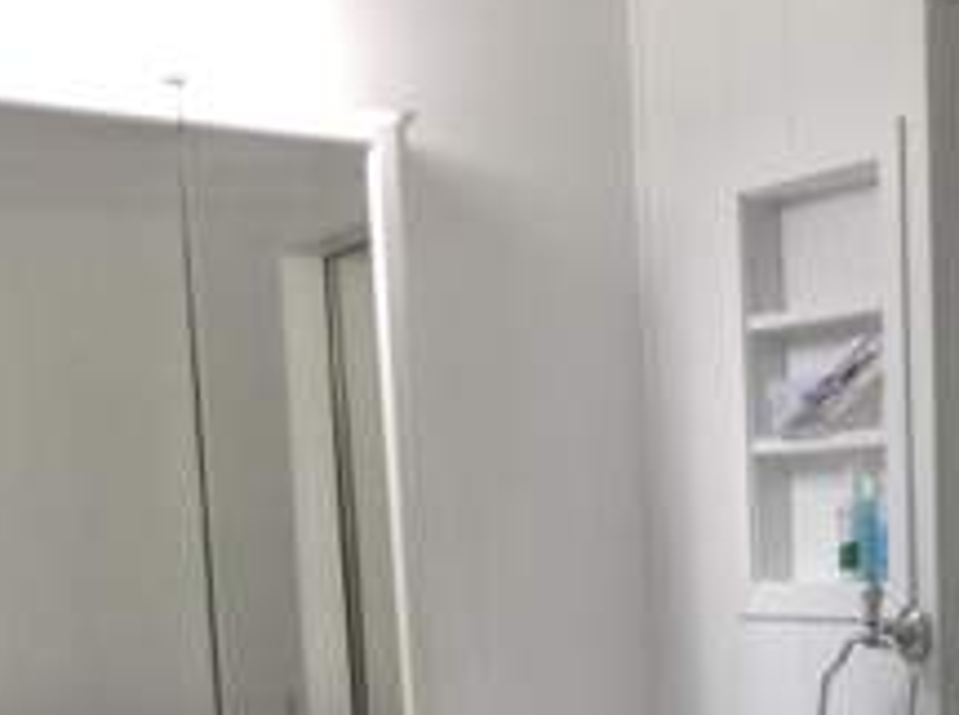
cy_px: 771
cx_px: 1030
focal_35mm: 69
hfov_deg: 26.2
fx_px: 1907
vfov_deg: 20.3
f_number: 2.4
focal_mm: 3.3
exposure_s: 1/30
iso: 25
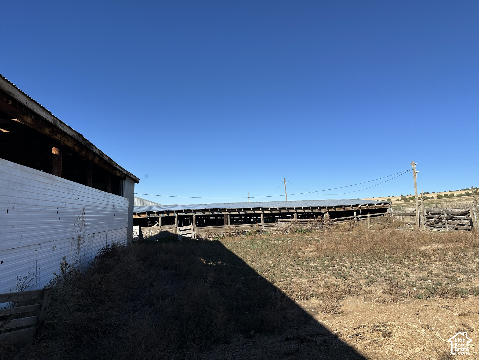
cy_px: 180
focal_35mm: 24
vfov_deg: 56.8
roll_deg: -0.6
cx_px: 240
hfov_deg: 71.6
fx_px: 332
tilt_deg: +6.1
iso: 80
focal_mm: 6.86
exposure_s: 1/4545
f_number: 1.78
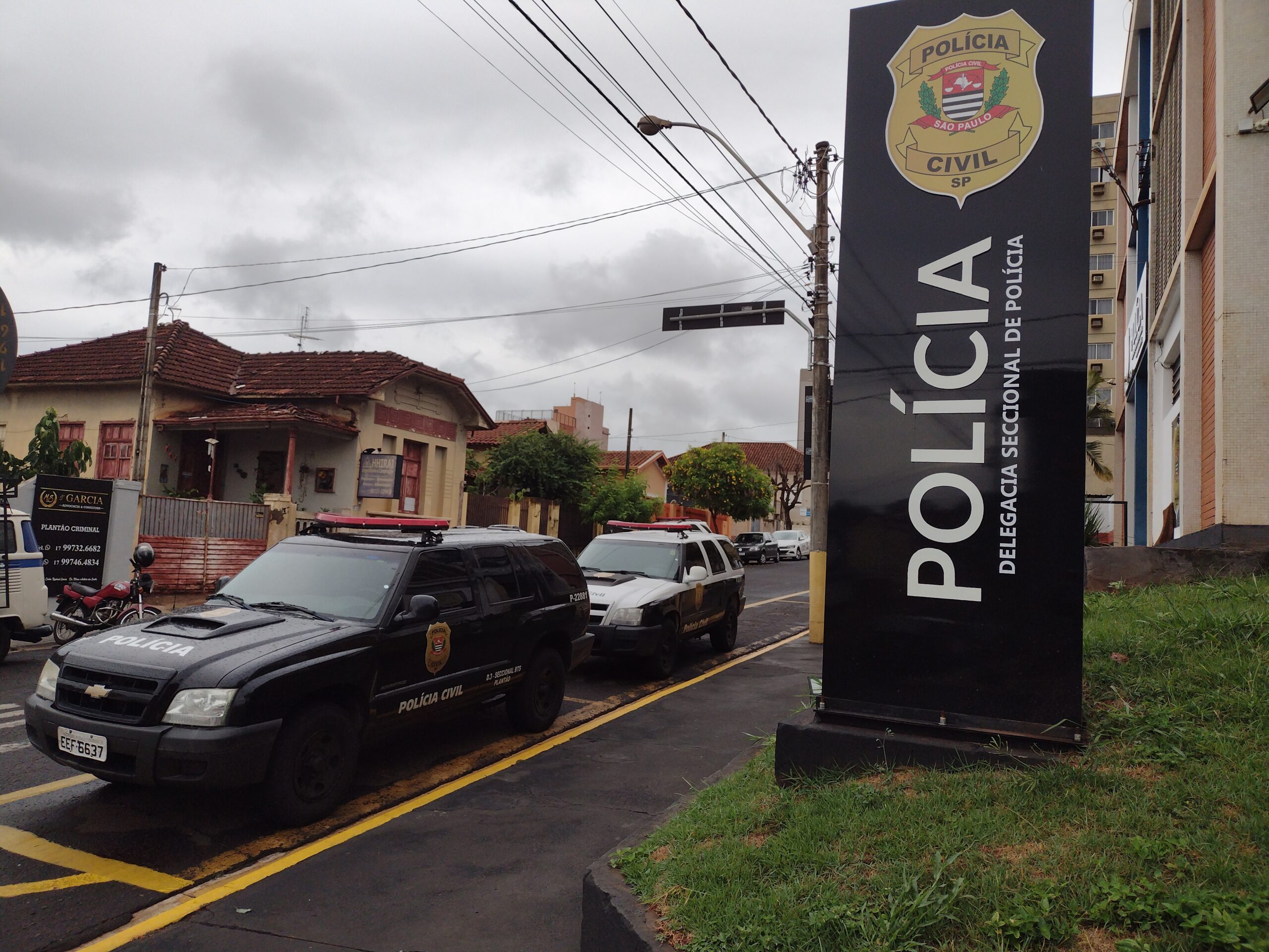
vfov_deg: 51.4
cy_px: 476
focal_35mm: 27
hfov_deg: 65.3
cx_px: 634
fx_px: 990
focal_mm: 4.71
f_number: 1.7
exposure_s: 1/1187
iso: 100
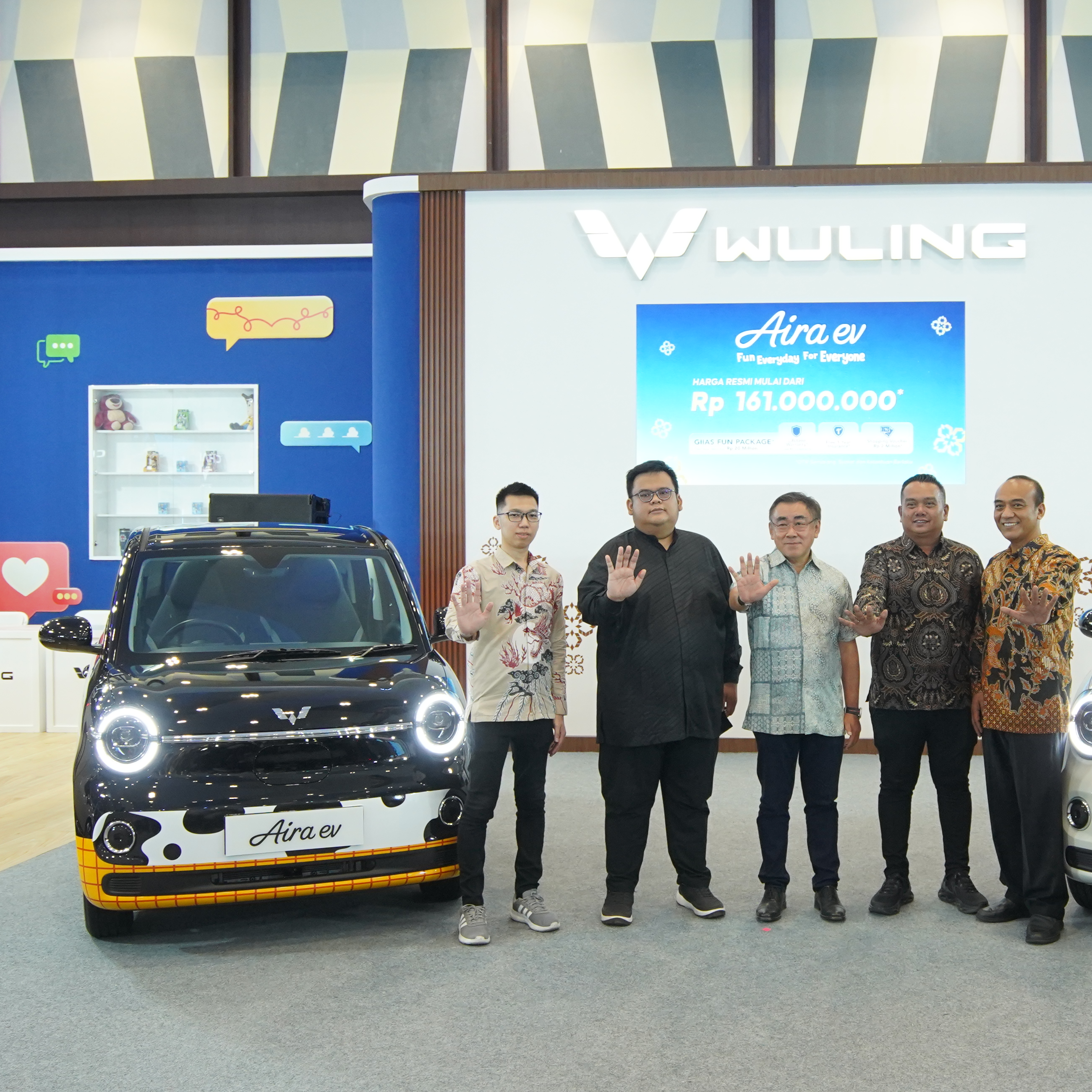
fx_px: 1285
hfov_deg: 45.0
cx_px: 770
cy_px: 544
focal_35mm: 36
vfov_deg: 46.0
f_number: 4
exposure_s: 1/160
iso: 2000
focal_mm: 19
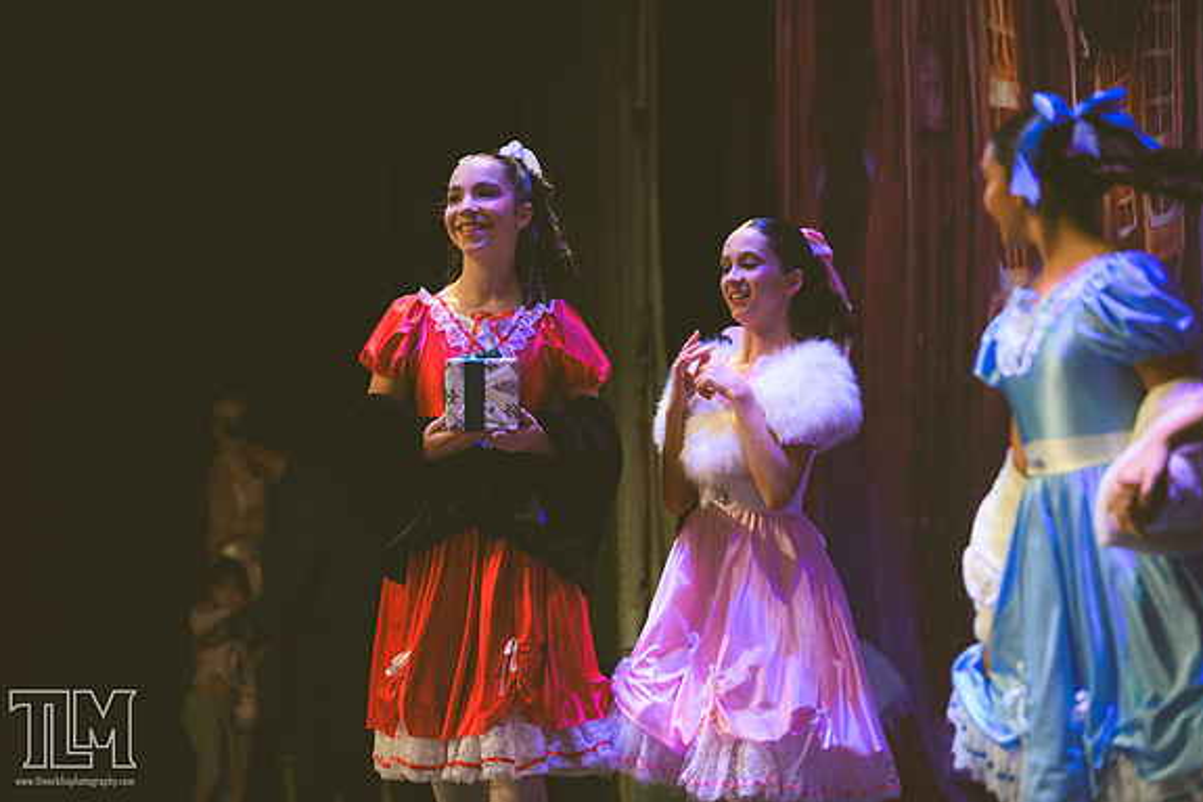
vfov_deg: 11.3
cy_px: 402
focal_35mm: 121
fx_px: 4042
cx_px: 603
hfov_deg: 16.9
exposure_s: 1/250
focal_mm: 120
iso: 640
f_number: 2.8
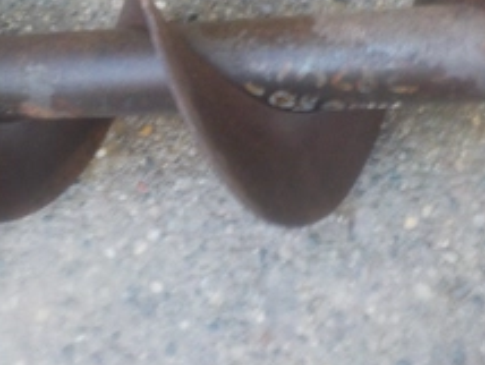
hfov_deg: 34.1
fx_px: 785
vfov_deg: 25.6
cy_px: 57
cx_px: 184
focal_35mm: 56
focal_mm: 4.1
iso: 400
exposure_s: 1/15
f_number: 3.3
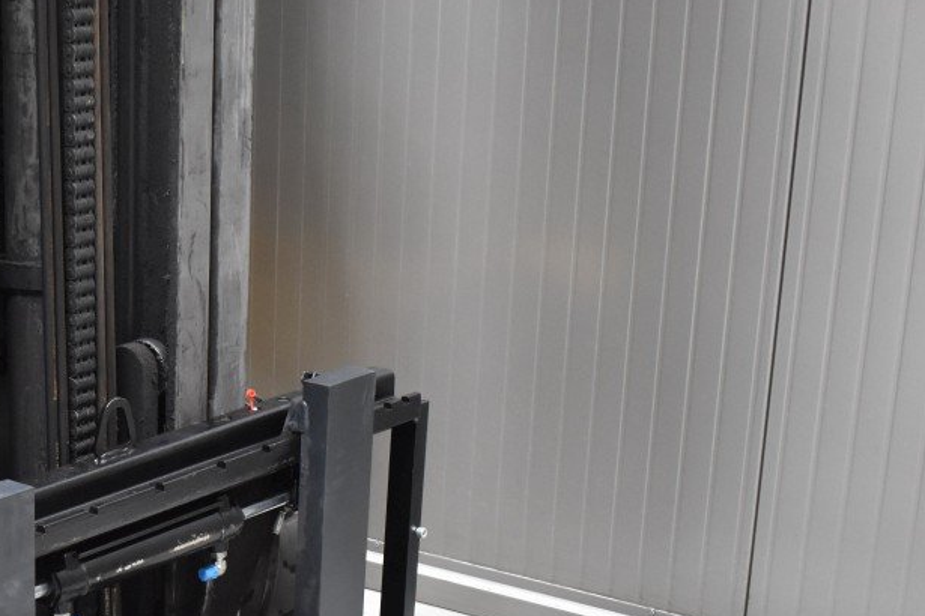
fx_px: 2029
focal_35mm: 79
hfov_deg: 24.8
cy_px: 584
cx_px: 74
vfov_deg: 17.0
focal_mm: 27
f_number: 4.5
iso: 1600
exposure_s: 1/25
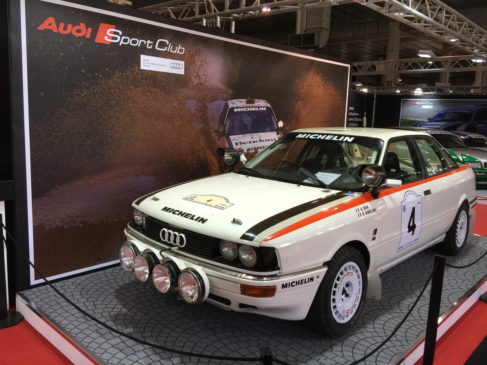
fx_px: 422
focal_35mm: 30
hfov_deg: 60.0
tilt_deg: -8.5
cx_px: 247
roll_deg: -2.8
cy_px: 179
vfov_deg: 46.8
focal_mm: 4.15
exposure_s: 1/40
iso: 32
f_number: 2.2
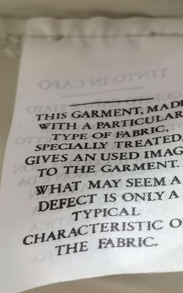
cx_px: 109
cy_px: 146
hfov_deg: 15.7
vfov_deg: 24.9
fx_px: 662
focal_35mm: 83
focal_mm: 4.75
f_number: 1.8
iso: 320
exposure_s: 1/30
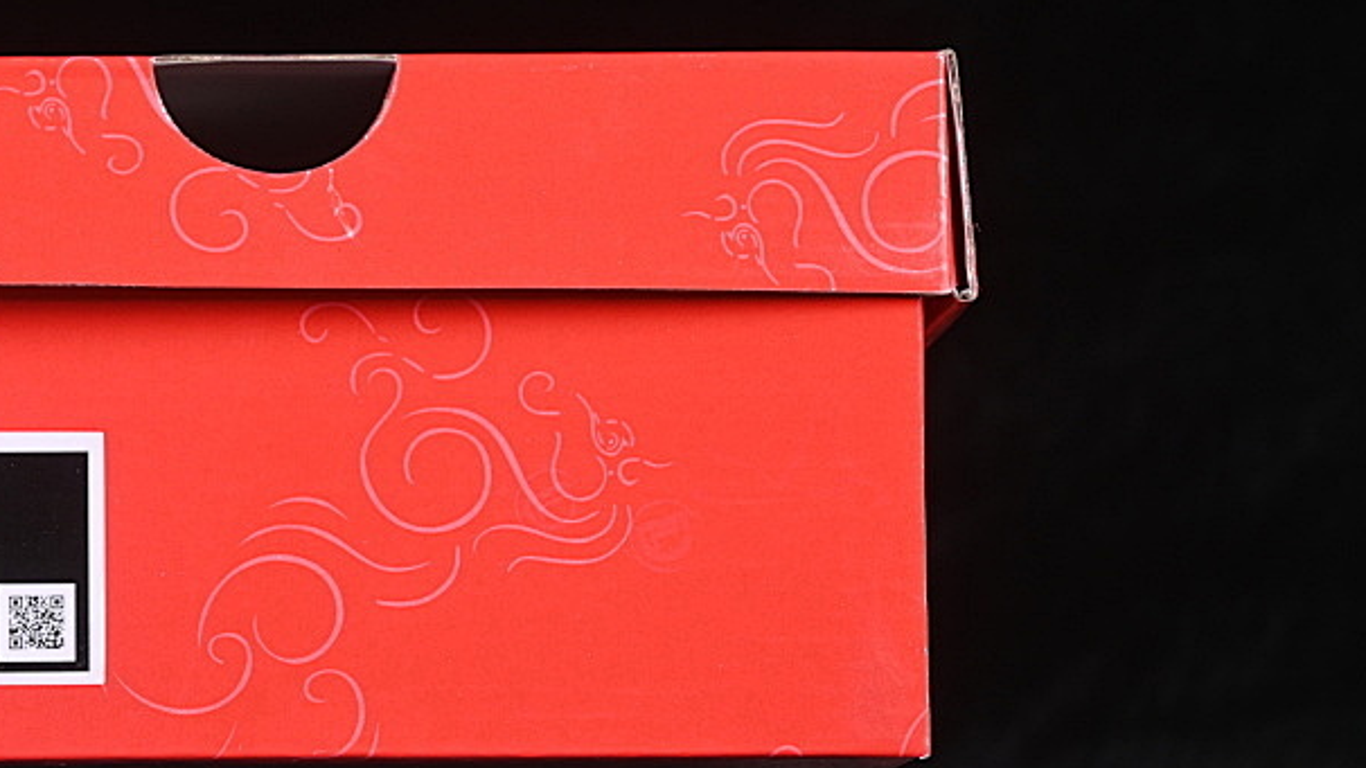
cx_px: 284
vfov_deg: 8.7
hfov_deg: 15.2
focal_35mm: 140
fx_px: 5071
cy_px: 270
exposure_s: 1/60
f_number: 7.1
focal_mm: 50
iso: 160
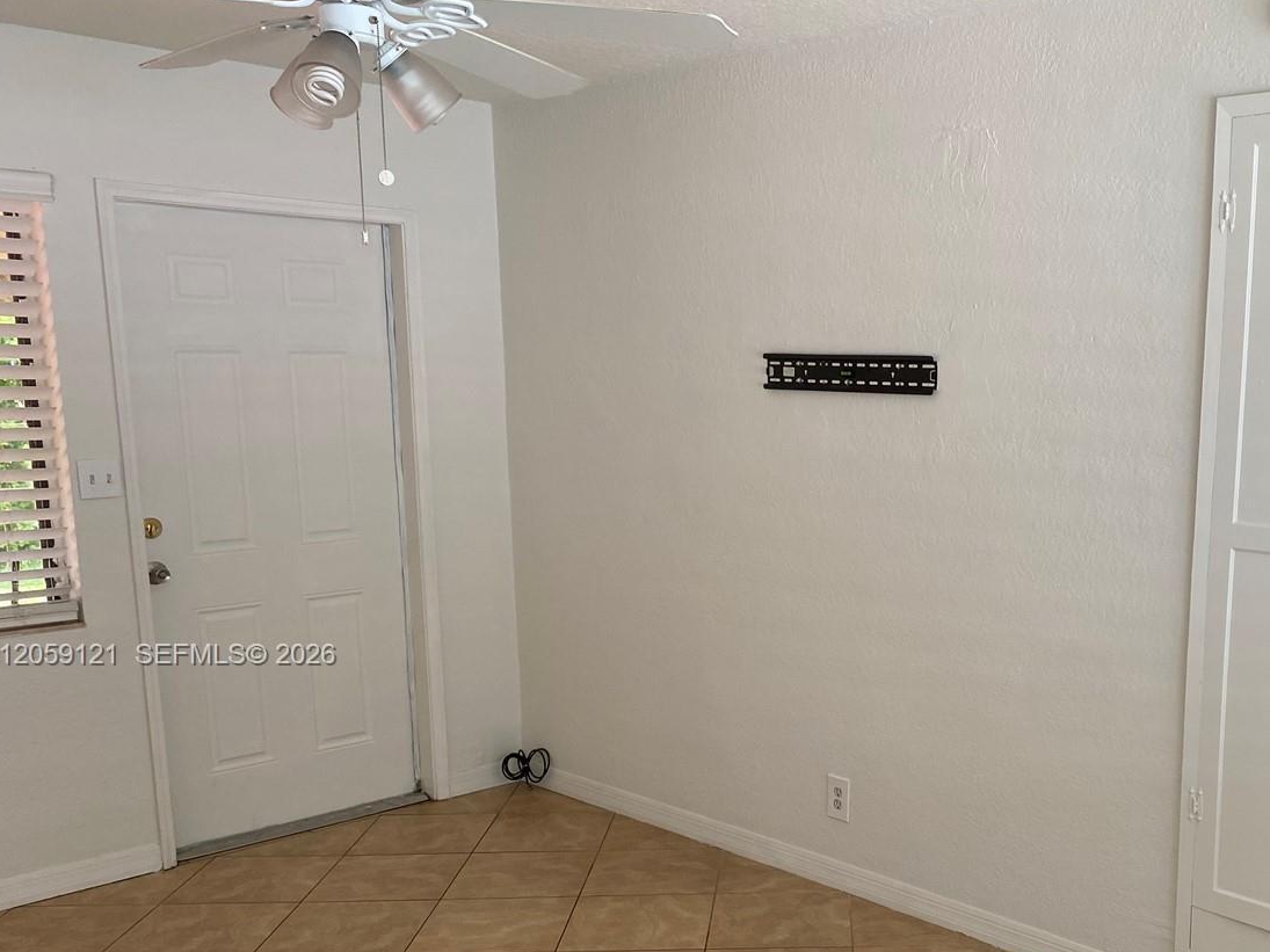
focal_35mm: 38
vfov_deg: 37.2
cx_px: 902
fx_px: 1394
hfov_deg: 47.7
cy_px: 656
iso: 80
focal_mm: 4.25
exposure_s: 1/121
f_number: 1.8
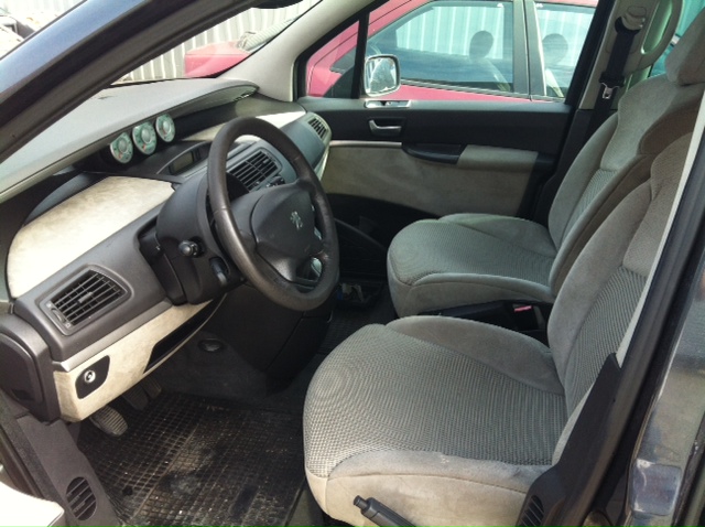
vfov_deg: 40.6
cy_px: 264
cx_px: 352
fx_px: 712
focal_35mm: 35
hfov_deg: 52.7
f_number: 2.8
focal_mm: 3.85
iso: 100
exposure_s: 1/120
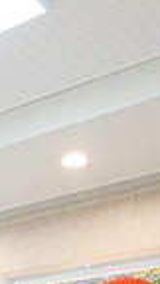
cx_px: -97
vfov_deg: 20.5
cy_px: 442
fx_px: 656
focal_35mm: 87
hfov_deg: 13.0
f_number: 3.5
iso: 800
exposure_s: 1/160
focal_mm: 10
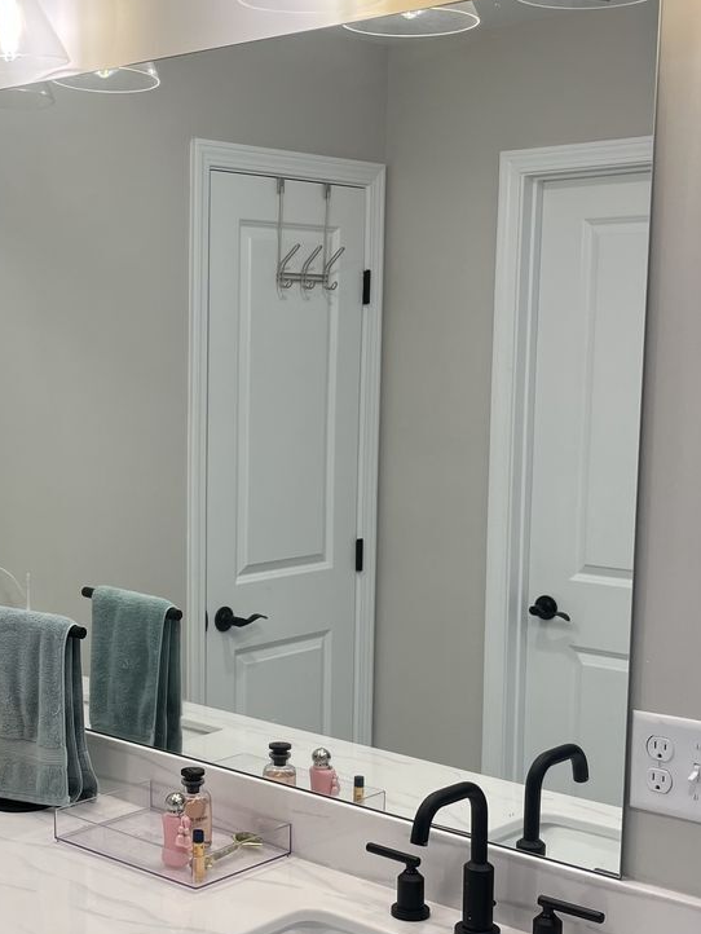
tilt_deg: -8.0
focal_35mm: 54
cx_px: 195
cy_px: 556
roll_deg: +0.3
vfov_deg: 35.4
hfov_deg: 26.8
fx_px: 1457
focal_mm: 5.1
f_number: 1.6
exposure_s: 1/120
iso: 40
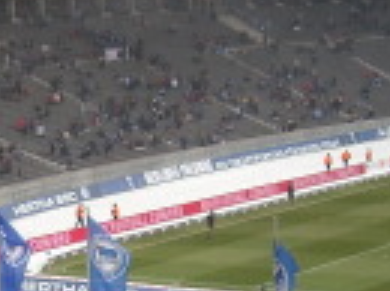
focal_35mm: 135
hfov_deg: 13.6
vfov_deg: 10.9
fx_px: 1518
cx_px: -234
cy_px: 256
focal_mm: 5.7
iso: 64
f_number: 2.8
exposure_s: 1/100
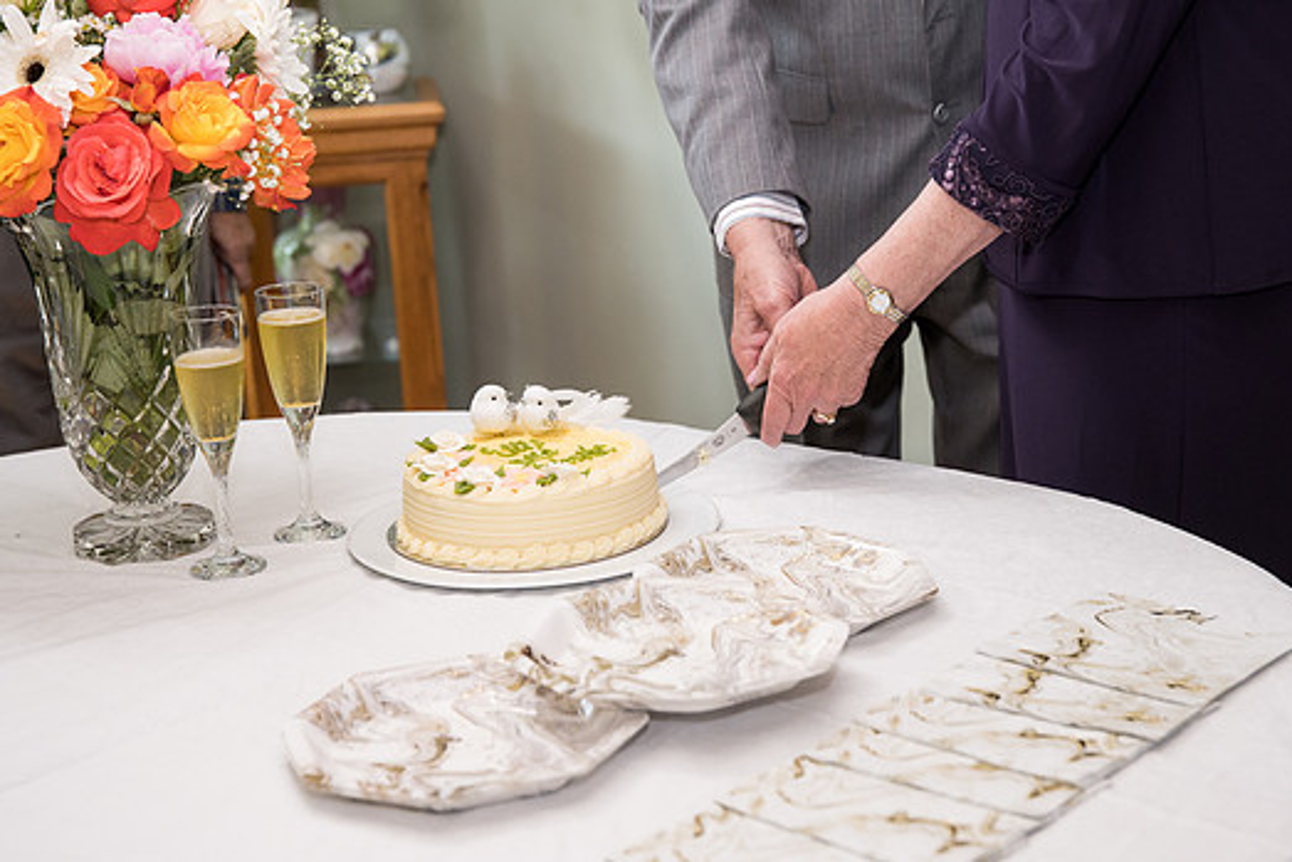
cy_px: 419
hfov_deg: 32.9
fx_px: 2190
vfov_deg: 22.3
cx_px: 697
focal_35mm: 61
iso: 2500
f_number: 4
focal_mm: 55
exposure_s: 1/320
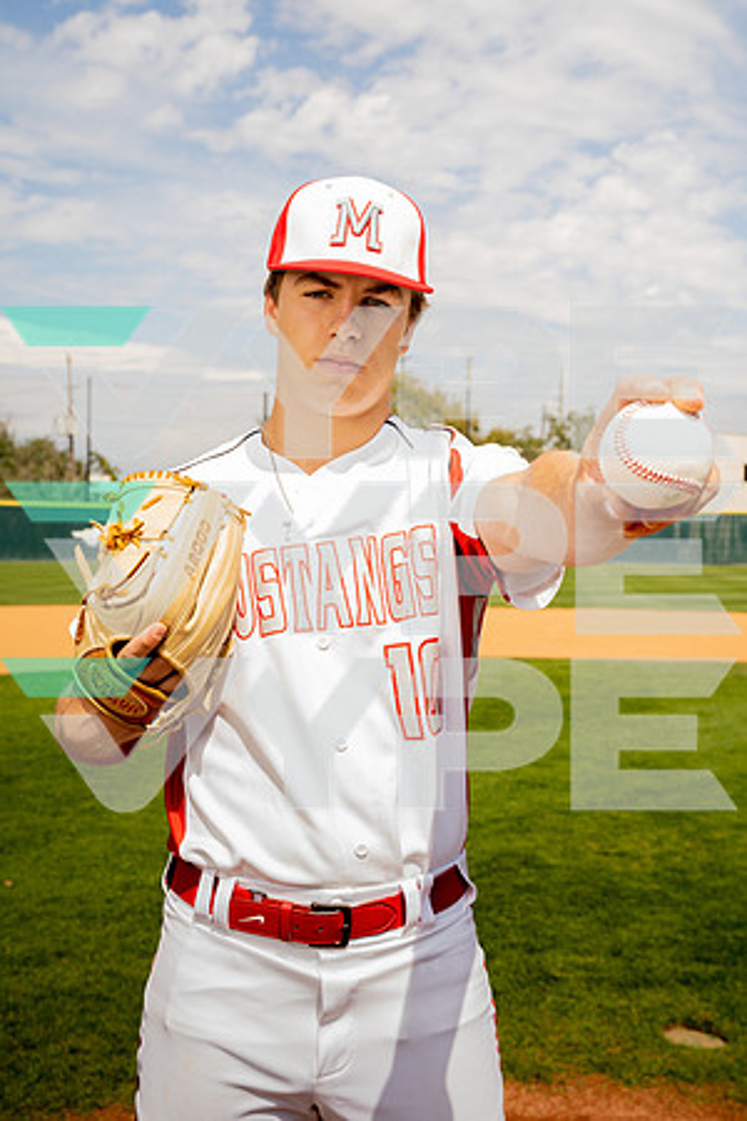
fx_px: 1338
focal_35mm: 43
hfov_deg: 31.2
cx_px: 374
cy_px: 560
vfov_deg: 45.4
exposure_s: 1/250
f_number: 7.1
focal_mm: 43
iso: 64
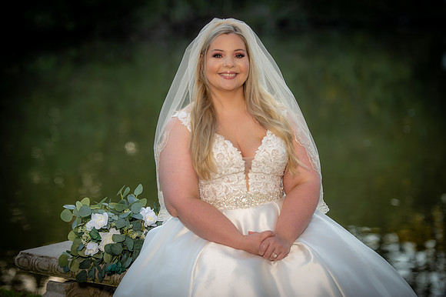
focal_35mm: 112
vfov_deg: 12.2
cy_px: 148
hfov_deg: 18.3
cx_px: 223
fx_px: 1387
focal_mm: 112
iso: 80
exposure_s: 1/200
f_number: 2.8
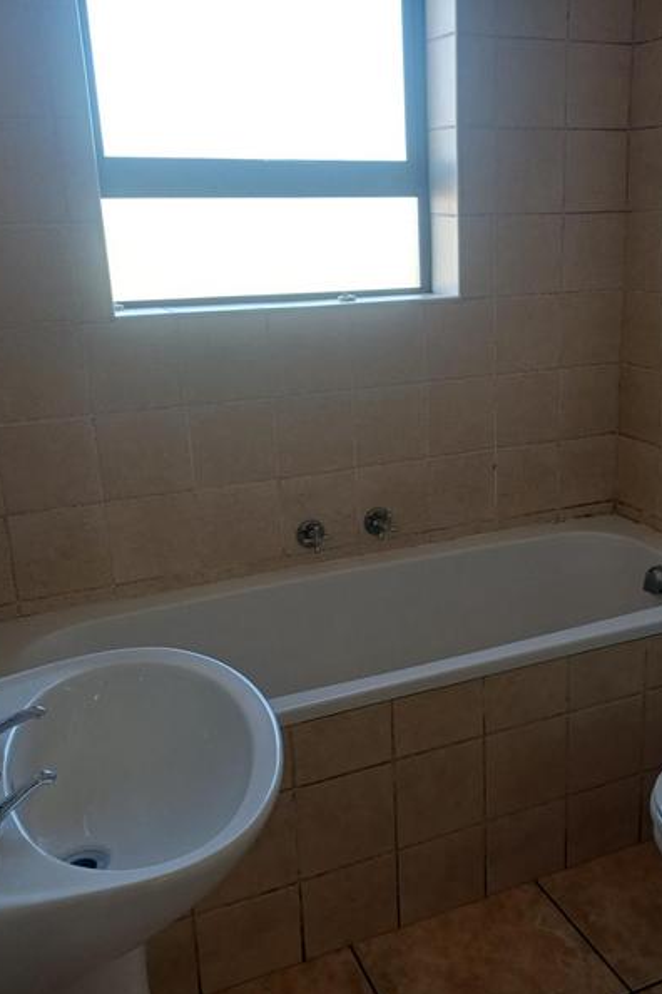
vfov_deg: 54.4
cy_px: 500
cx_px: 485
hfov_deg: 37.1
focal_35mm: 35
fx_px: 965
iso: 64
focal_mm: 4.65
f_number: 1.8
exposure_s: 1/50
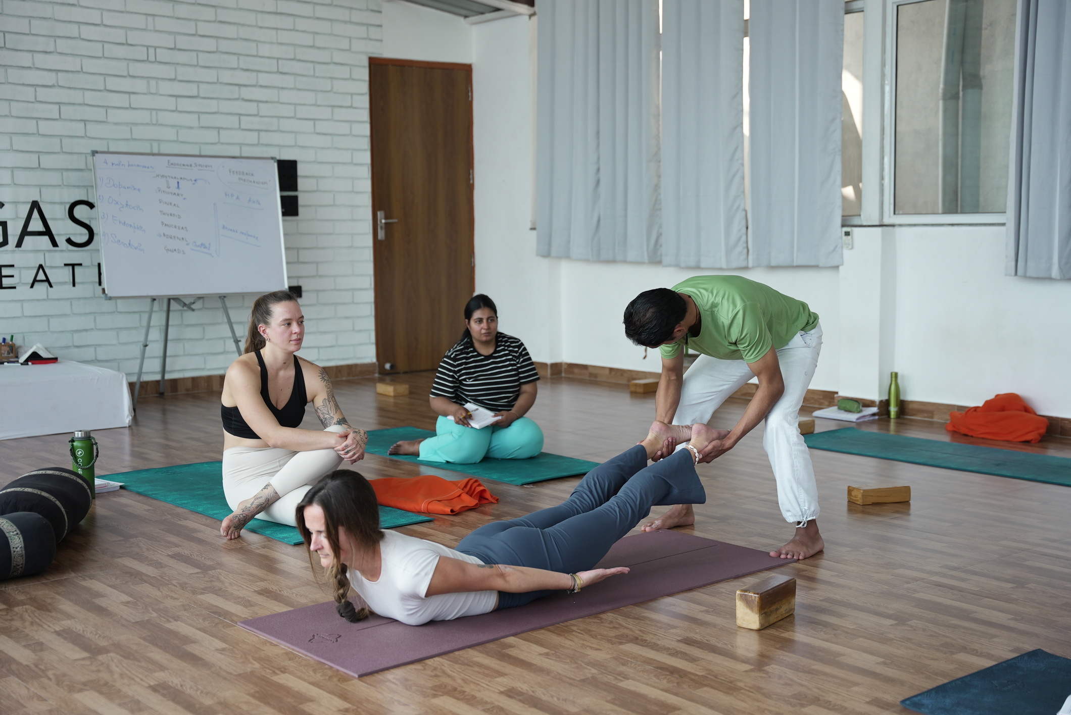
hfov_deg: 43.2
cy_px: 358
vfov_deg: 29.7
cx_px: 536
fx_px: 1351
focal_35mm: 45
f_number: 2.8
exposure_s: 1/320
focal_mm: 45.4
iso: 320
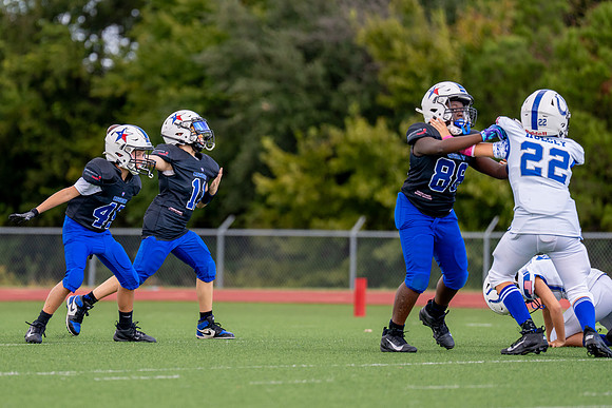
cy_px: 175
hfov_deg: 6.2
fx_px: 5635
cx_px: 206
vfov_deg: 4.2
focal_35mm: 331
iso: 320
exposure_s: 1/2500
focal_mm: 200
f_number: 2.8
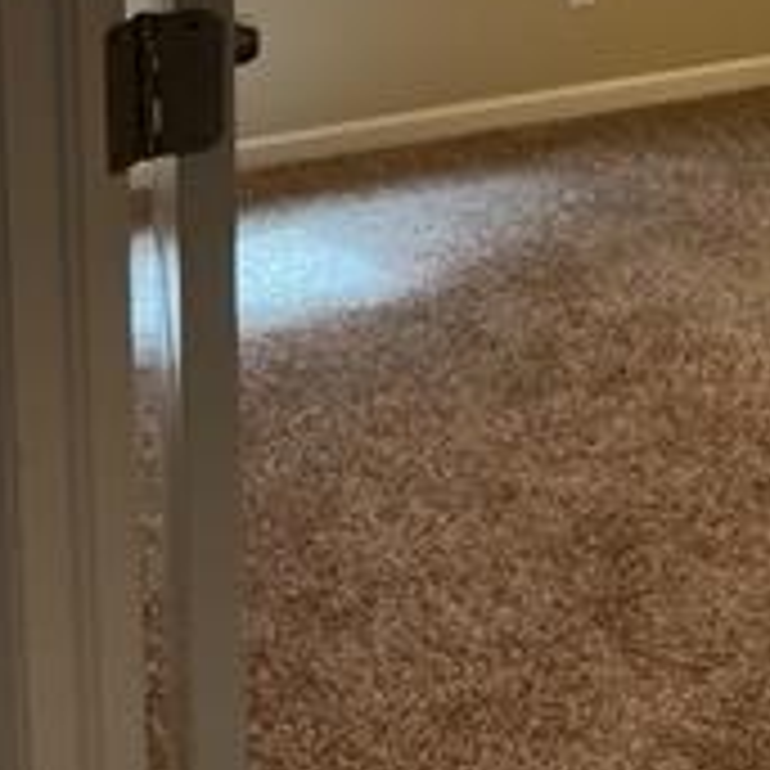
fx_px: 1812
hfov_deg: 22.9
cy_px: -135
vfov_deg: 22.3
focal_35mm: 72
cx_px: 793
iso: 125
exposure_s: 1/60
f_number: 1.8
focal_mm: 3
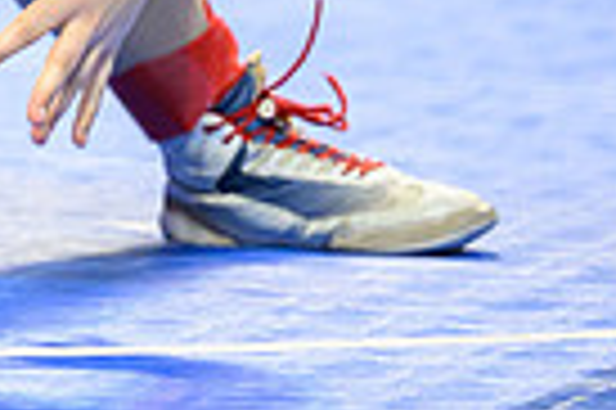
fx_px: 8118
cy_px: -484
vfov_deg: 2.9
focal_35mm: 475
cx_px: -801
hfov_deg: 4.3
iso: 3200
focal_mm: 100
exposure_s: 1/800
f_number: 2.8
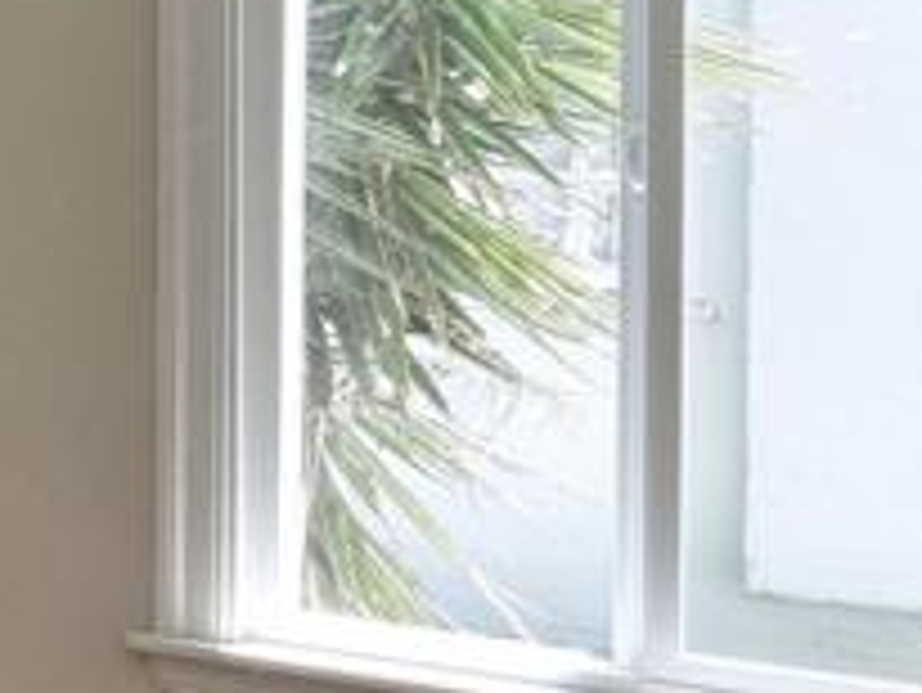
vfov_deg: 20.8
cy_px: 148
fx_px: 1866
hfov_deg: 20.1
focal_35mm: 70
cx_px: -738
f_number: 8
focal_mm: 7
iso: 800
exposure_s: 1/160
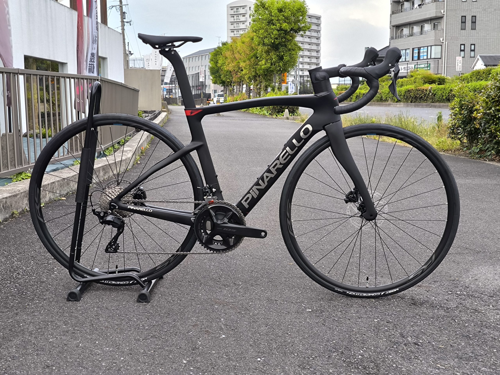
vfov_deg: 29.1
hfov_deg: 38.2
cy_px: 188
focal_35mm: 50
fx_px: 722
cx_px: 250
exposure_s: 1/447
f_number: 1.9
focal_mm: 7.1
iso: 50
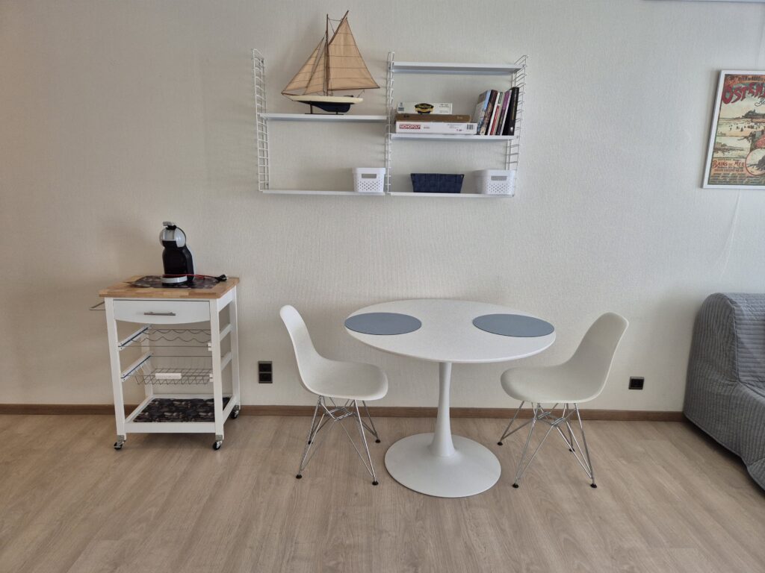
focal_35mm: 23
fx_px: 508
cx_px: 382
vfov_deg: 58.9
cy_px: 286
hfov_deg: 73.9
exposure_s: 1/100
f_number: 1.8
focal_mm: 5.4
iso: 400
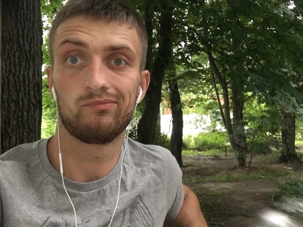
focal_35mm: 38
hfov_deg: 48.7
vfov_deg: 37.7
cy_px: 121
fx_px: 332
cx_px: 122
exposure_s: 1/17
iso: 160
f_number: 2.2
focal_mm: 2.65
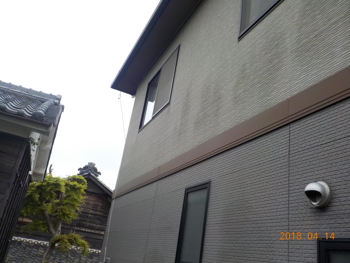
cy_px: 132
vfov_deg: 46.8
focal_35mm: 30
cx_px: 175
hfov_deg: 60.0
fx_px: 303
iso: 125
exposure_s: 1/320
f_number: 3.3
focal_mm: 4.1
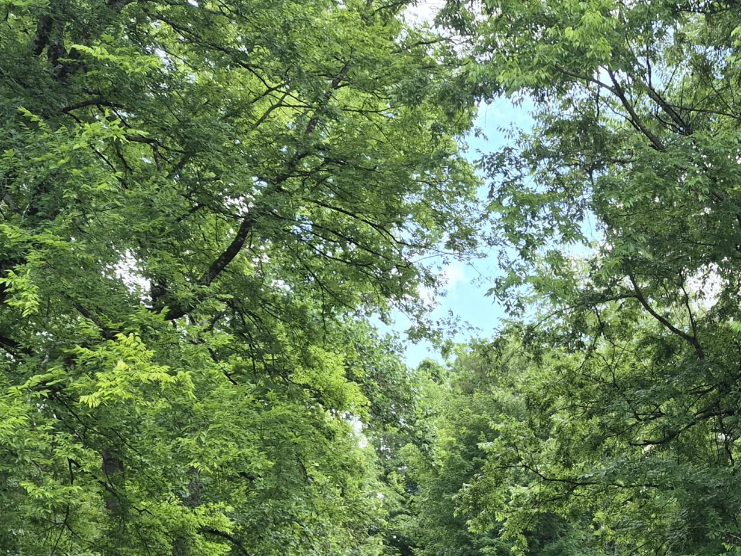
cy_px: 667
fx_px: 1199
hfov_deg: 31.9
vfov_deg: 23.8
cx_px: 729
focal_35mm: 56
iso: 25
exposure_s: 1/210
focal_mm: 5.4
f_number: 1.8
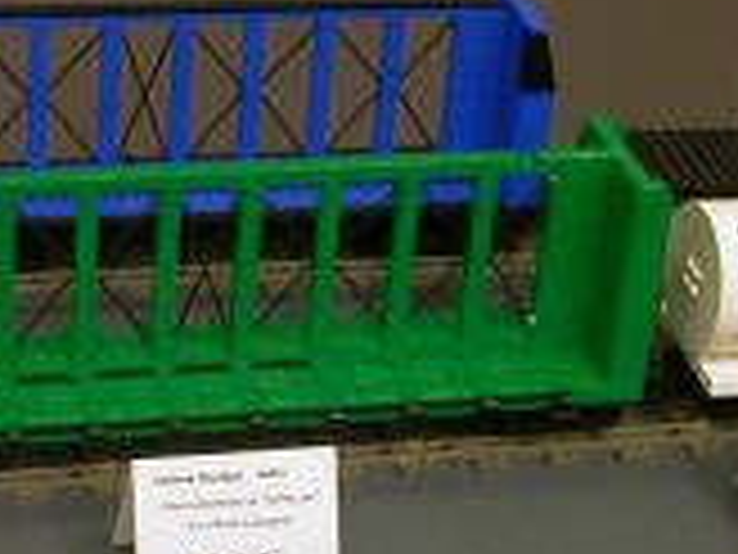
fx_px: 2409
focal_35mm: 113
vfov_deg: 13.0
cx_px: 256
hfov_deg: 17.4
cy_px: 484
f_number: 2.7
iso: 100
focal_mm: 5.6
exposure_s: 1/20.6
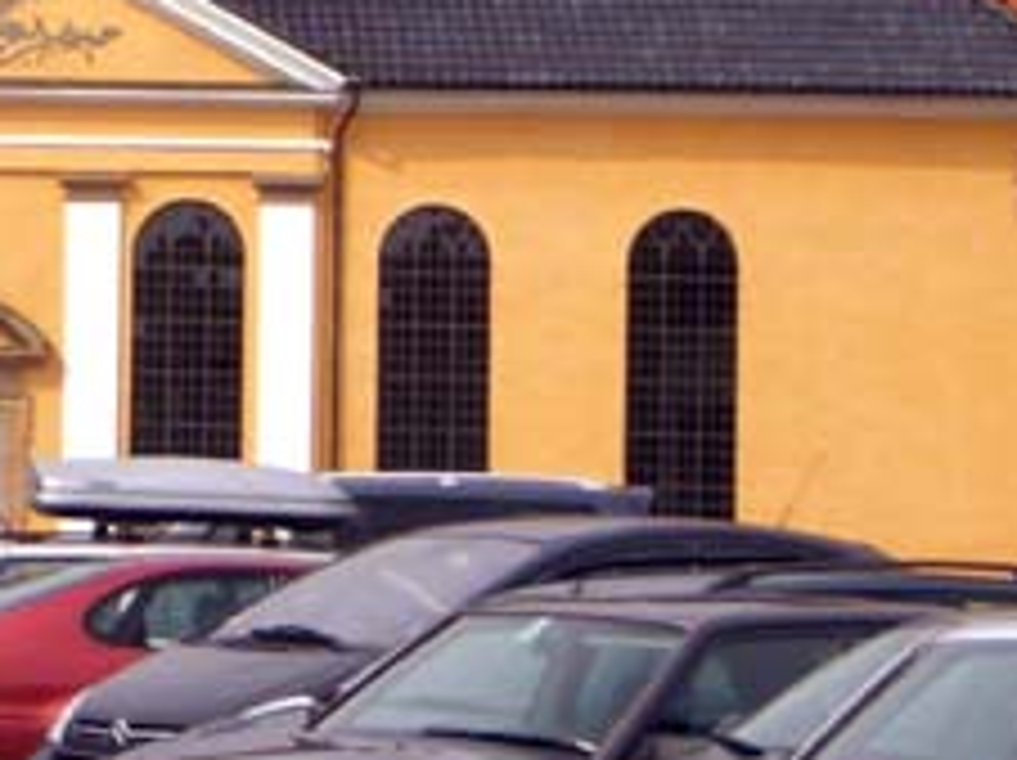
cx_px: -22
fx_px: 7513
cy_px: -43
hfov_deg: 7.7
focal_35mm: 256
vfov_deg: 5.8
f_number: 7.7
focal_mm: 17.4
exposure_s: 1/250
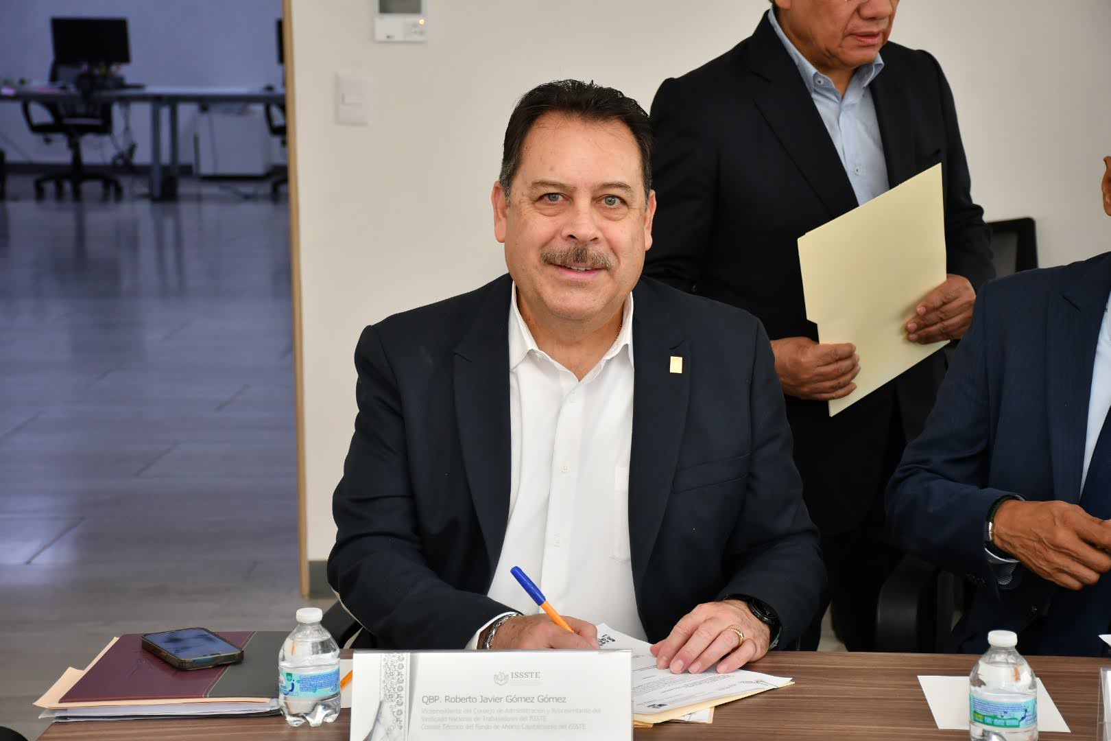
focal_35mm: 84
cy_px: 370
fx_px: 2592
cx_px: 556
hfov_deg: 24.2
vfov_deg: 16.3
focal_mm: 56
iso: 800
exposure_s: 1/100
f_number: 5.6
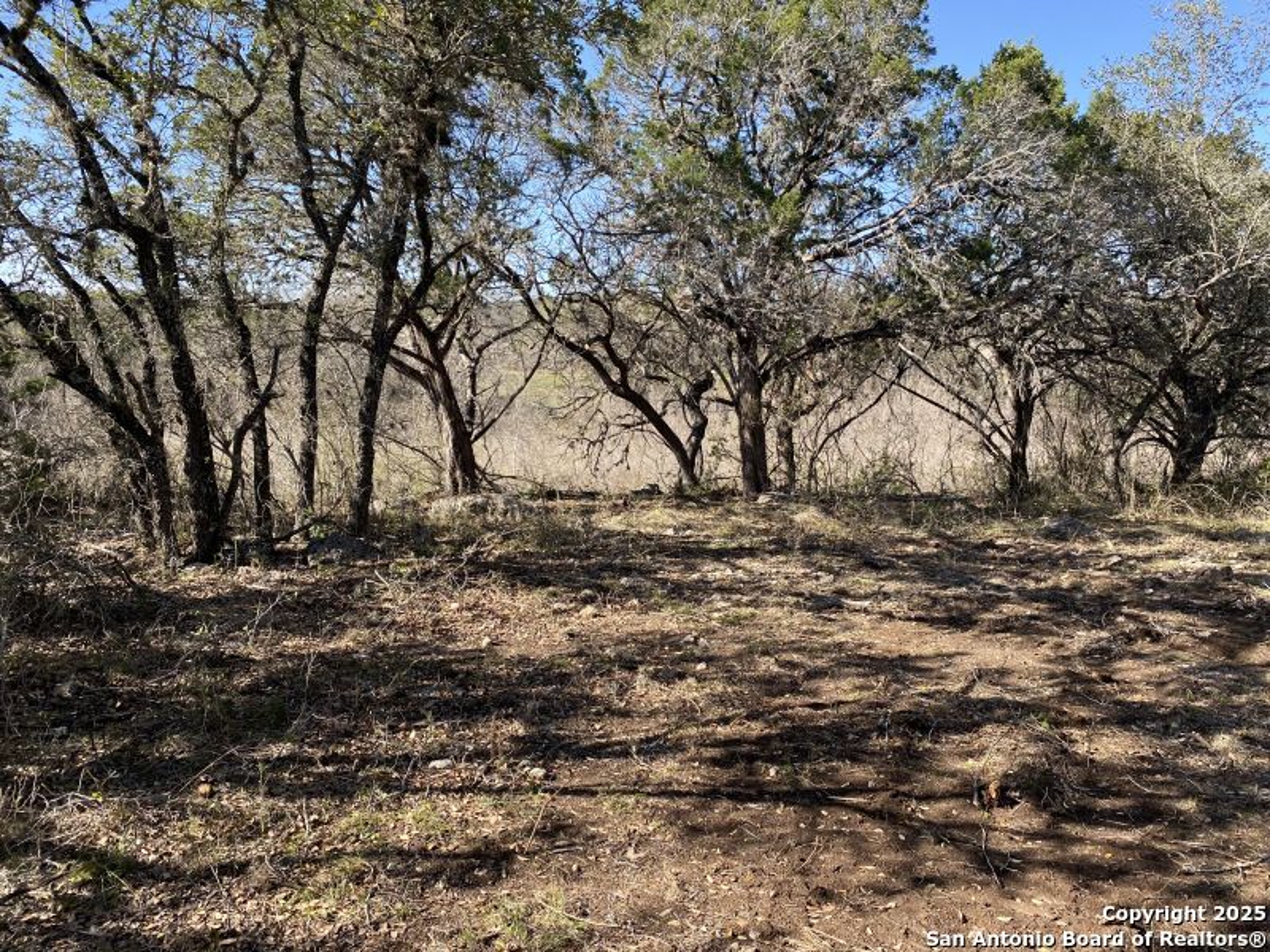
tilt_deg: -6.3
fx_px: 954
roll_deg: -1.1
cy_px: 476
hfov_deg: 67.3
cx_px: 635
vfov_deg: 53.1
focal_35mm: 26
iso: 32
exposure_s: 1/681
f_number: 1.8
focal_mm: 4.25
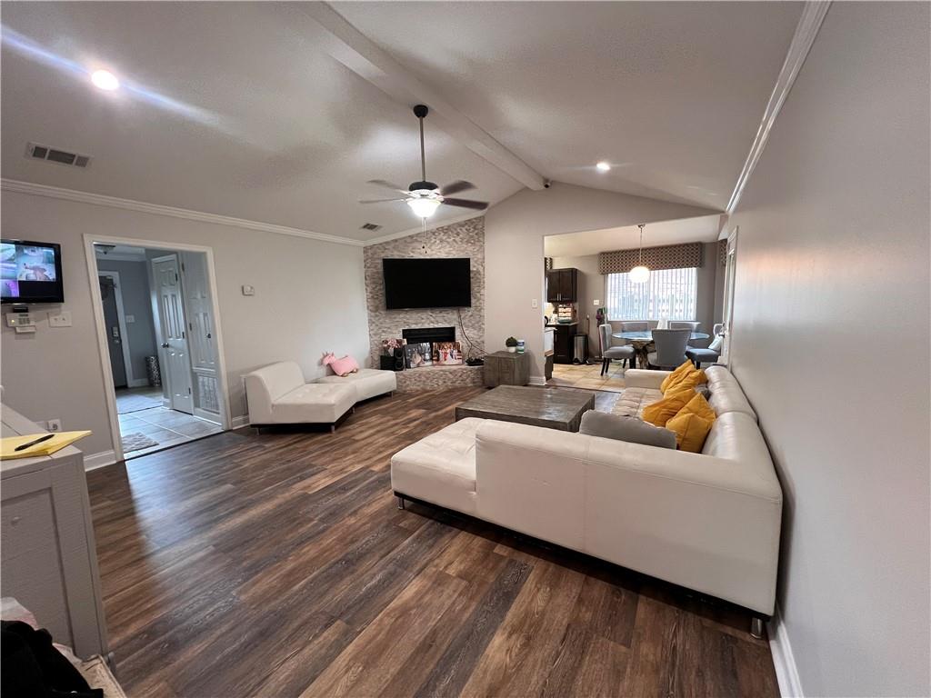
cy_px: 349
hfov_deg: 106.2
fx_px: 350
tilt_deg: -7.9
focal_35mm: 13
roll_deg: +1.0
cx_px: 466
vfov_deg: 89.9
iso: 200
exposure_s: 1/41
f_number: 1.8
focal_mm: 1.57
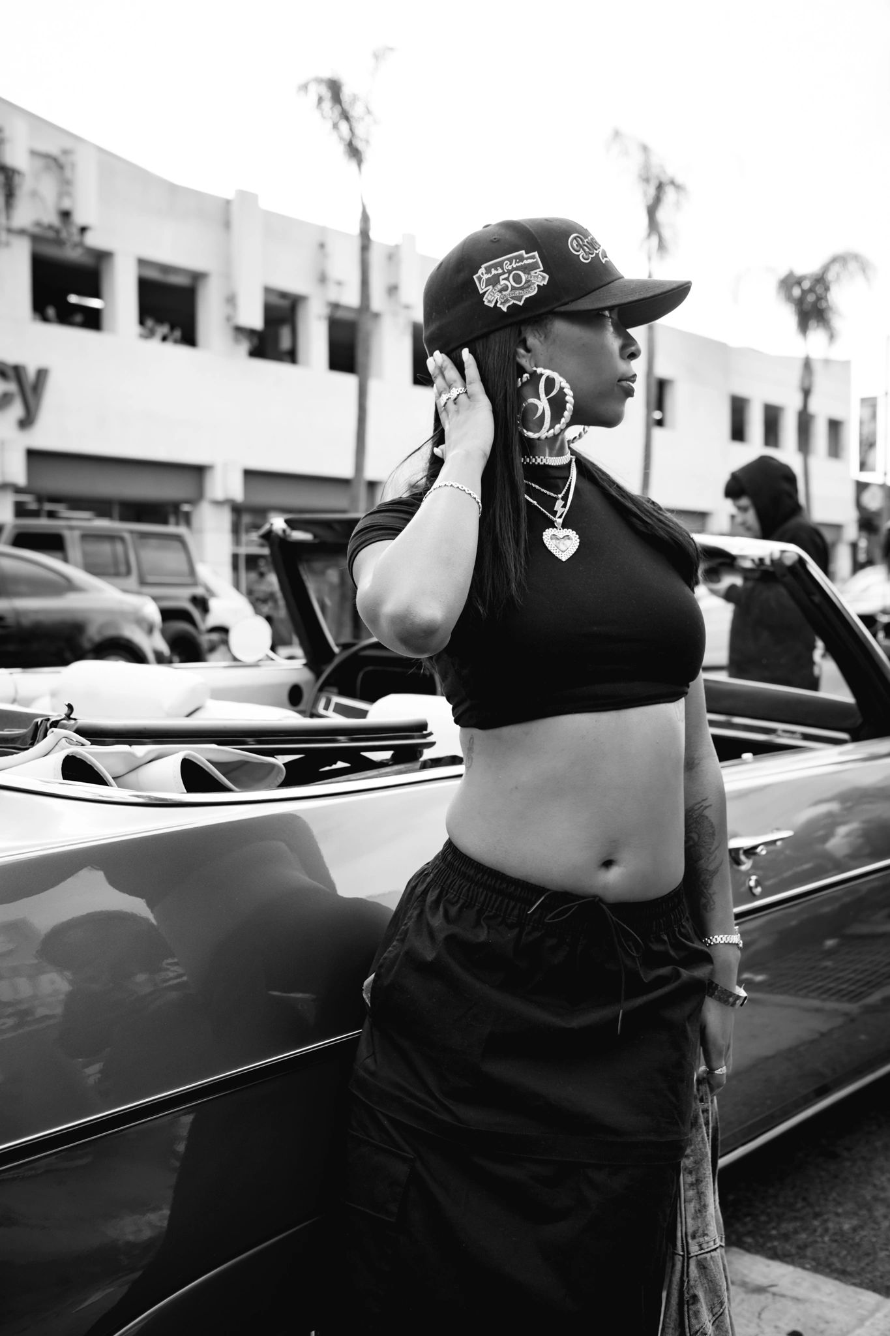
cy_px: 668
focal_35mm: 45
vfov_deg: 43.6
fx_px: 1669
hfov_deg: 29.9
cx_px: 445
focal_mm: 45
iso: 250
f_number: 5.6
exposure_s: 1/320
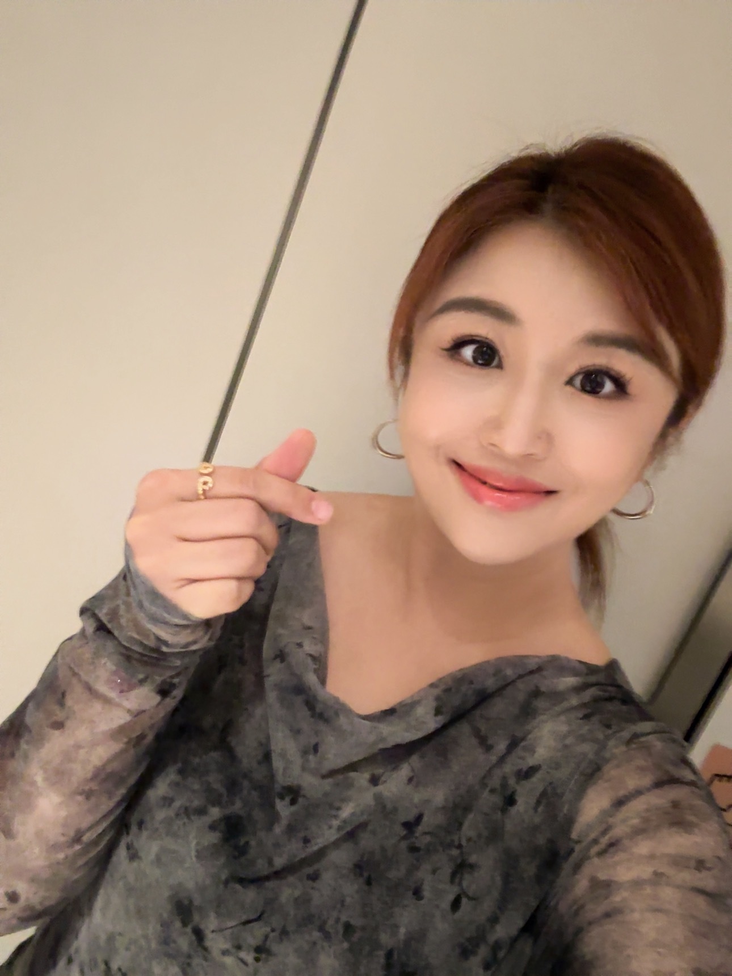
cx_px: 366
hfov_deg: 27.0
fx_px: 1523
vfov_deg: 35.5
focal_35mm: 54
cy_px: 488
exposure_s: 1/17
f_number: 1.9
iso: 640
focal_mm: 2.69
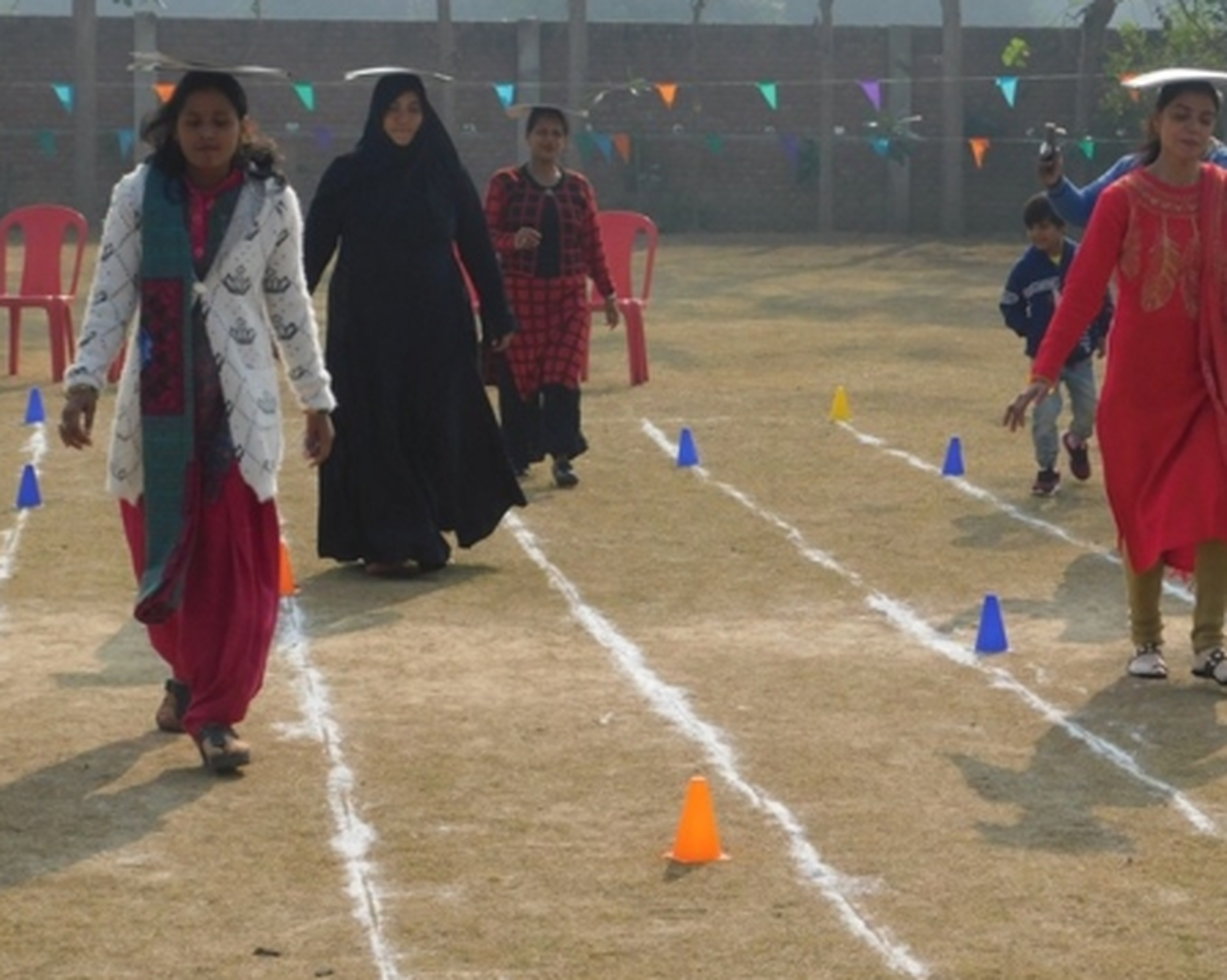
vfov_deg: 15.5
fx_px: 3594
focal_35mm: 99
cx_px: 811
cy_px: 405
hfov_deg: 19.3
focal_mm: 12.6
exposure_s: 1/800
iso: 125
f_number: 4.3
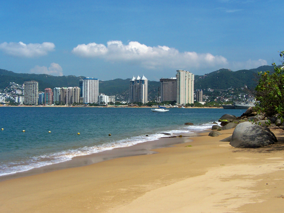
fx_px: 550
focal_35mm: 67
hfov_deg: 29.0
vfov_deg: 21.9
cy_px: 106
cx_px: 142
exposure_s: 1/750
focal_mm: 11.1
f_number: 6.3
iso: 80
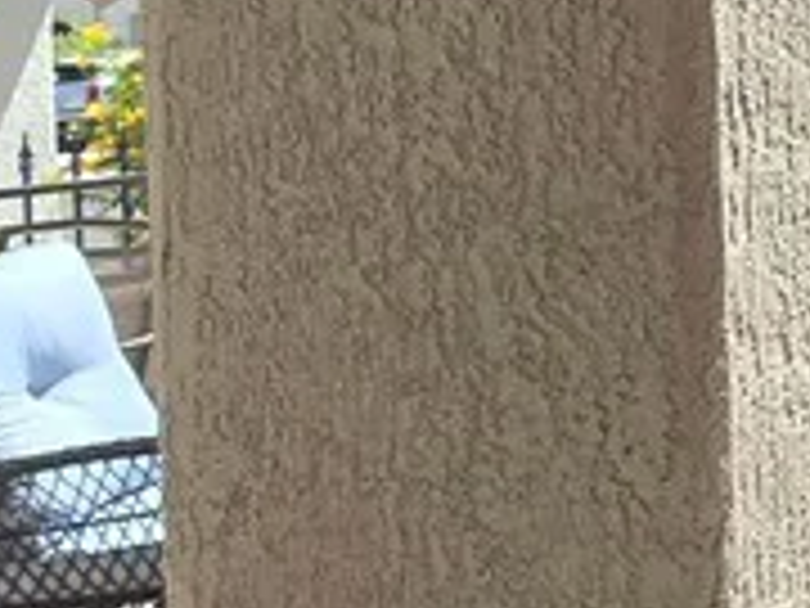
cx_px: 1516
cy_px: 77
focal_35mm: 74
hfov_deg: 19.0
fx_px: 1732
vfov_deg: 19.6
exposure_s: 1/1429
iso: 50
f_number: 2.2
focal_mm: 2.2
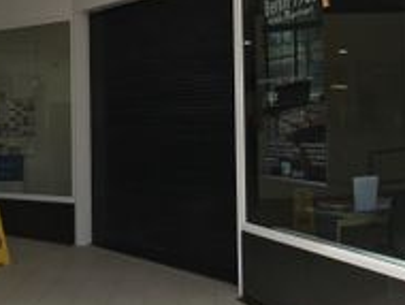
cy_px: 107
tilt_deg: +0.2
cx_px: 228
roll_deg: +0.4
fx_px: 715
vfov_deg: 24.0
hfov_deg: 31.6
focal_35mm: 61
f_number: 2.2
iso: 25
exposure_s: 1/146
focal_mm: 4.15
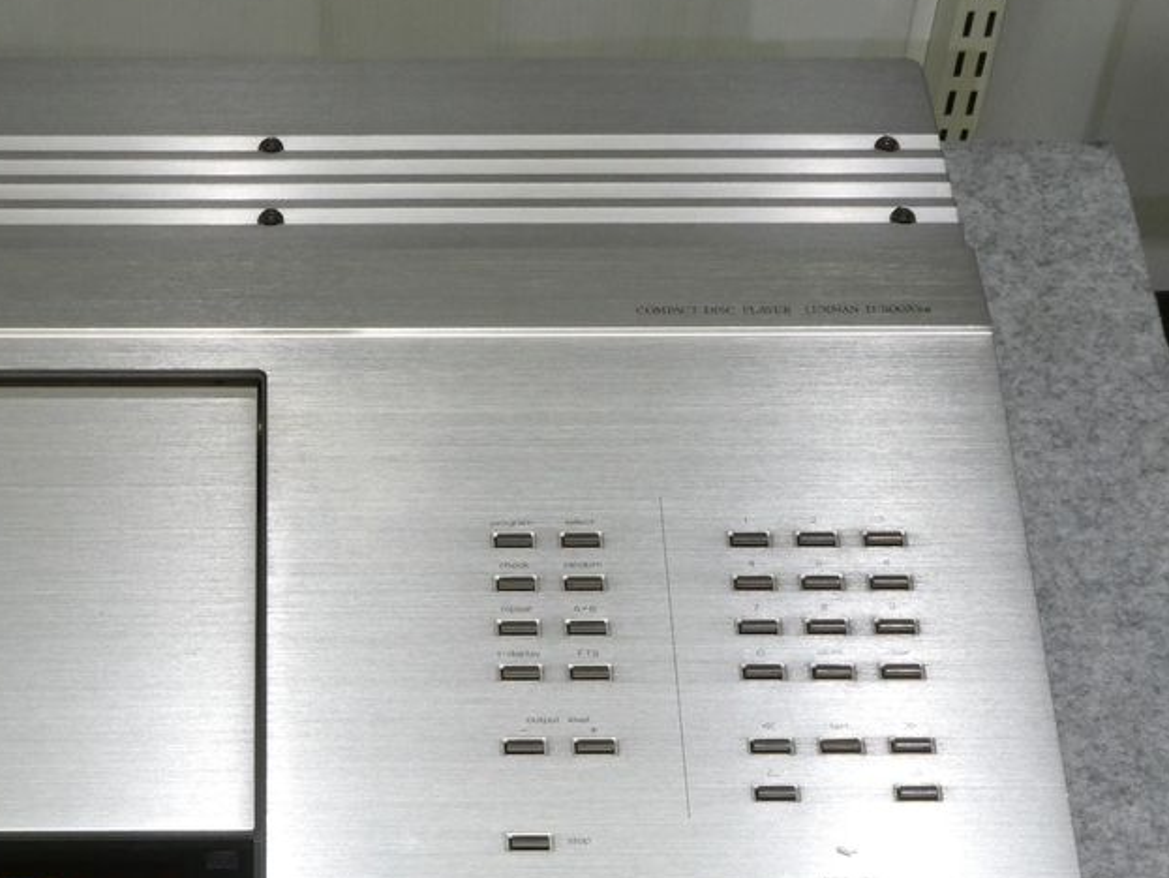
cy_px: 617
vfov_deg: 19.1
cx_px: 274
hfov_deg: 25.0
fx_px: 2602
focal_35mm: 77
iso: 400
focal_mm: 9
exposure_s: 1/13
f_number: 7.1
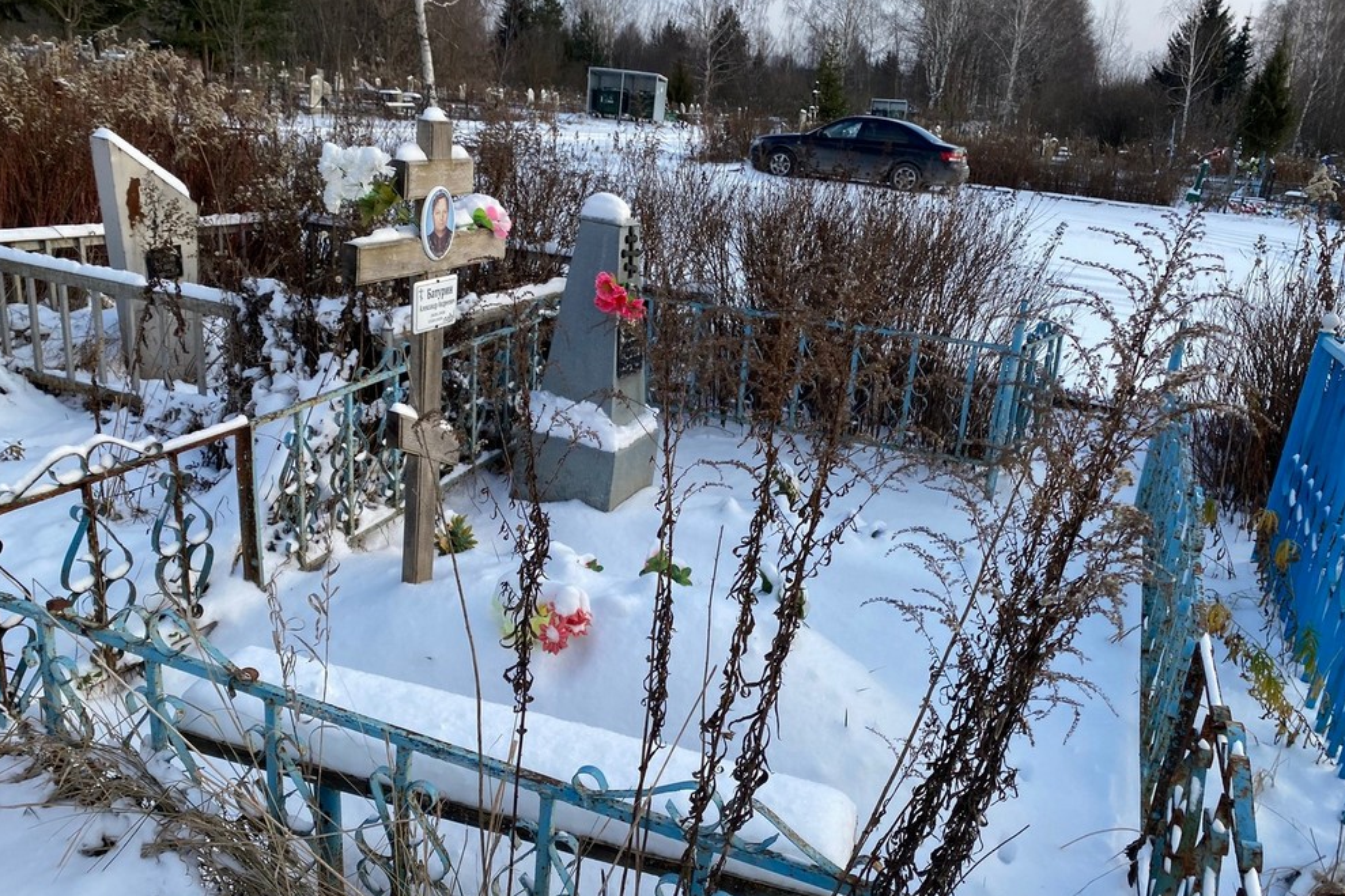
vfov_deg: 46.4
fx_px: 1046
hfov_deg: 65.5
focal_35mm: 28
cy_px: 453
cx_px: 669
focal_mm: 4.25
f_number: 1.8
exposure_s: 1/728
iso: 32
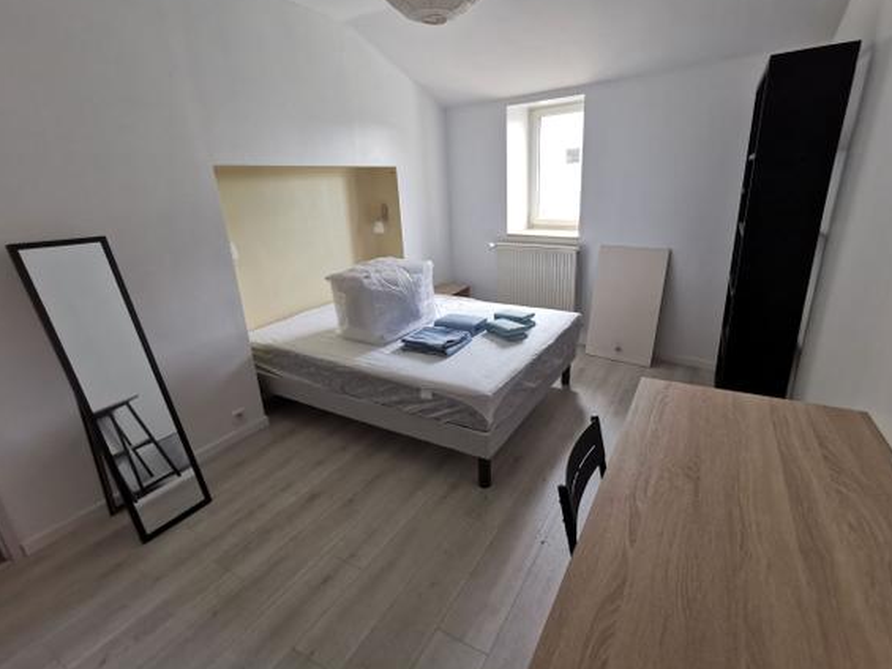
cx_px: 466
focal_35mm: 17
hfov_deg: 91.0
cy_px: 331
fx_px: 438
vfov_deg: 74.7
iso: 200
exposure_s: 1/50
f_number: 2.2
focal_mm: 2.35
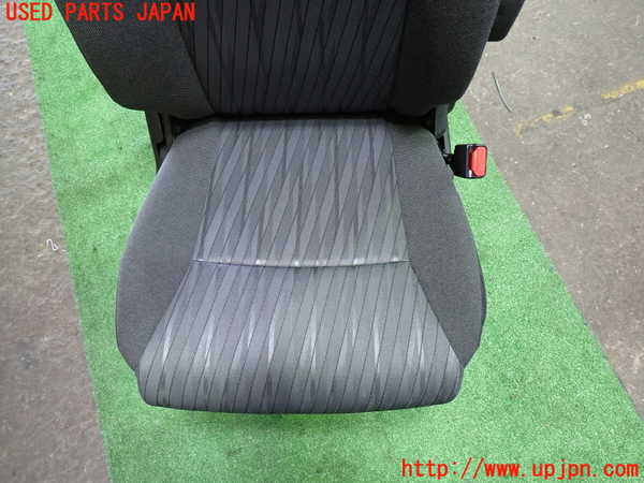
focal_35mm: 25
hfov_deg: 69.4
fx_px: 465
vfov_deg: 54.9
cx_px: 322
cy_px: 242
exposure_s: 1/30
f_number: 2
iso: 250
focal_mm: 4.5
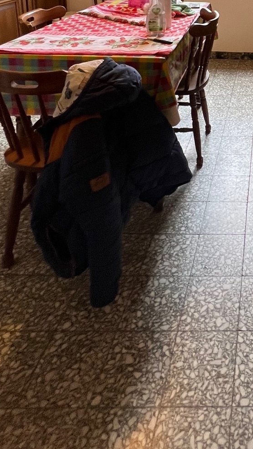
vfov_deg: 53.1
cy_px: 6
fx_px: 346
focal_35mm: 29
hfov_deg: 34.8
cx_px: 275
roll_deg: -2.4
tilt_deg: -11.1
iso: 160
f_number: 1.8
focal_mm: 1.57
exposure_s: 1/100
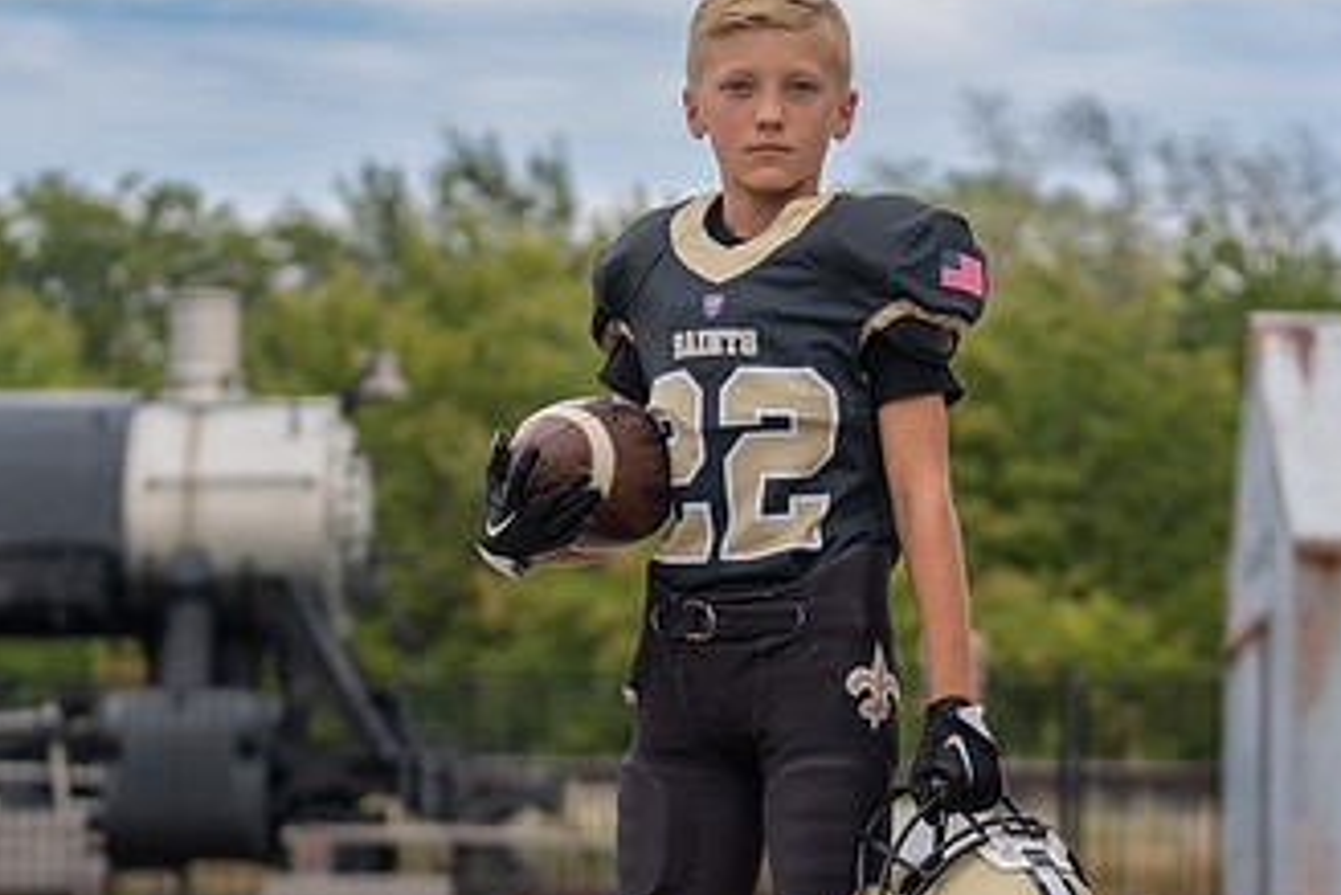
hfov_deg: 13.4
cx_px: 746
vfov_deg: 9.0
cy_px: 664
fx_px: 5701
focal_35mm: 153
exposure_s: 1/500
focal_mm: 70
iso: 100
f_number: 2.8
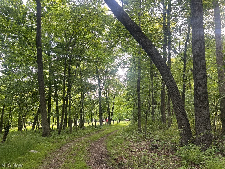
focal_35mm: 26
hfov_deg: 67.3
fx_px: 169
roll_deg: -2.3
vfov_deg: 53.1
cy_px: 84
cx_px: 112
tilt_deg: +11.2
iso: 64
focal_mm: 5.7
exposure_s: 1/121
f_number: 1.5
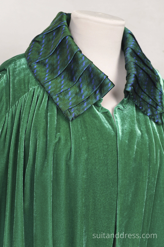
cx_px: 82
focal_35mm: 48
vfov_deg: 41.1
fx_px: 328
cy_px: 124
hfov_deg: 28.1
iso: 200
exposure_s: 1/15
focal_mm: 32
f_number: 4.5
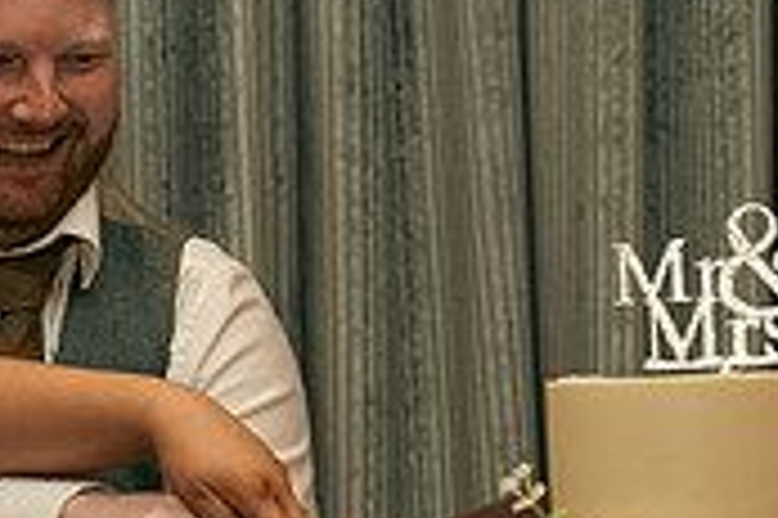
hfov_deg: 12.9
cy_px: 588
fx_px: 3411
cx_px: 148
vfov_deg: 8.6
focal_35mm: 158
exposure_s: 1/160
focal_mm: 47
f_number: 3.5
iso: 2500
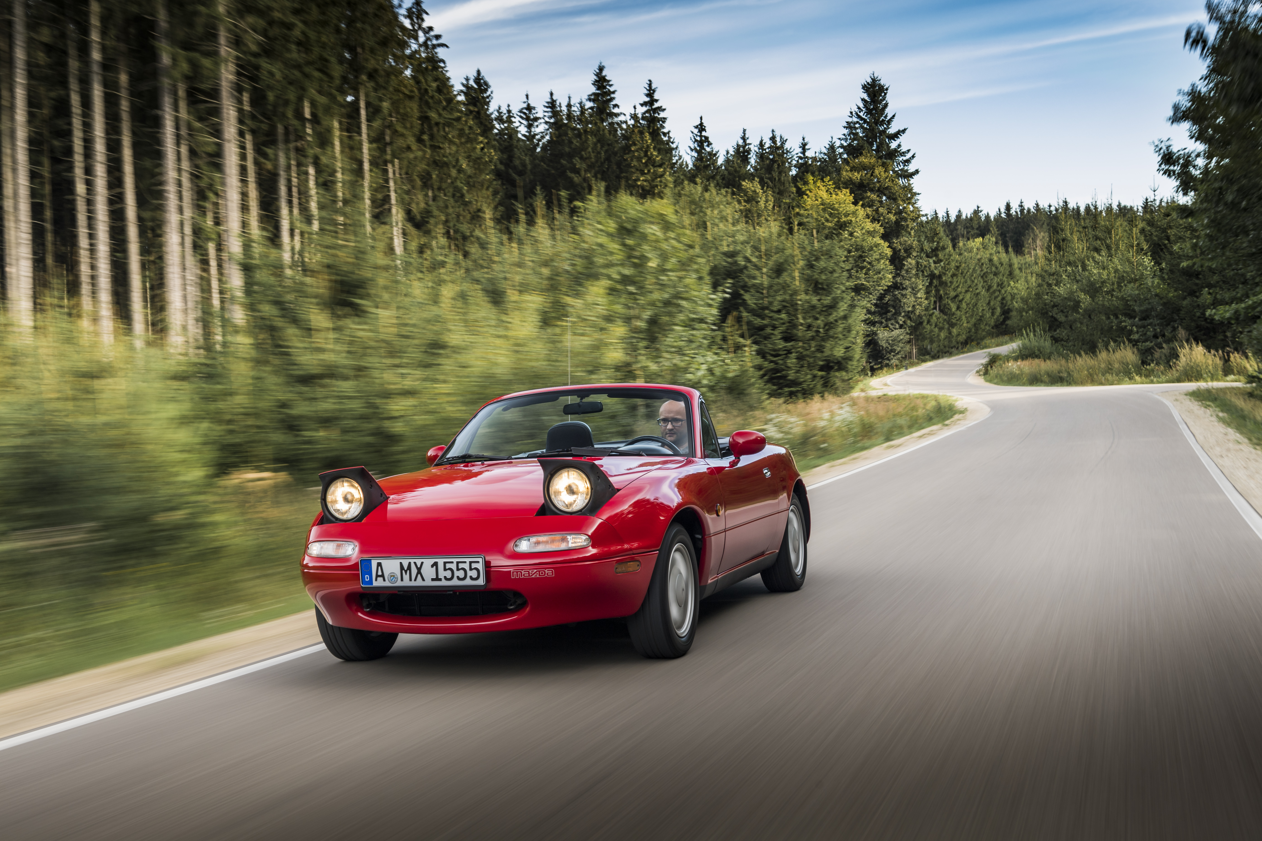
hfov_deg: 44.5
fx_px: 1542
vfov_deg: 30.5
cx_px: 631
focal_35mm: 44
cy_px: 420
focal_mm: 44
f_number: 9
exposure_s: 1/20
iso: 100
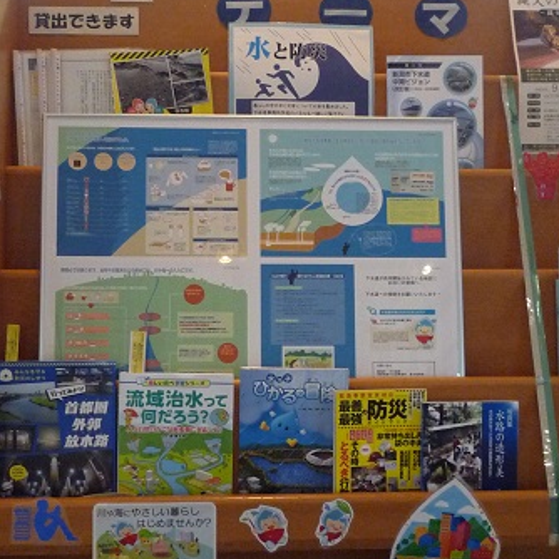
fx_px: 932
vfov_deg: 33.4
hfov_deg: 33.4
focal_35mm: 51
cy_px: 313
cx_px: 280
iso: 400
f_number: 2.8
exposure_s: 1/20
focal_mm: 4.4
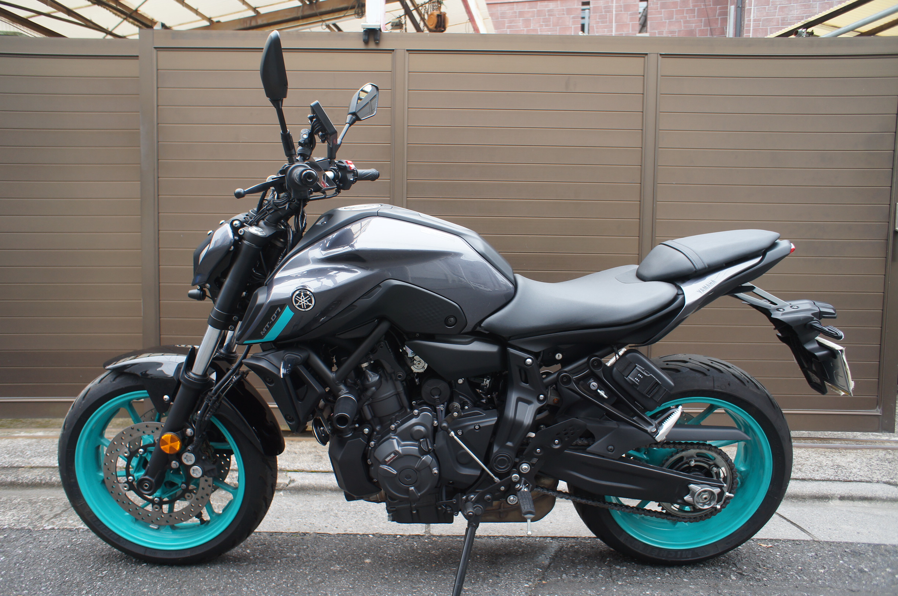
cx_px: 449
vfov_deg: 53.0
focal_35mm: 24
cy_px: 298
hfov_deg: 73.8
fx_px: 598
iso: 200
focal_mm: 16
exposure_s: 1/200
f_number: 4.5
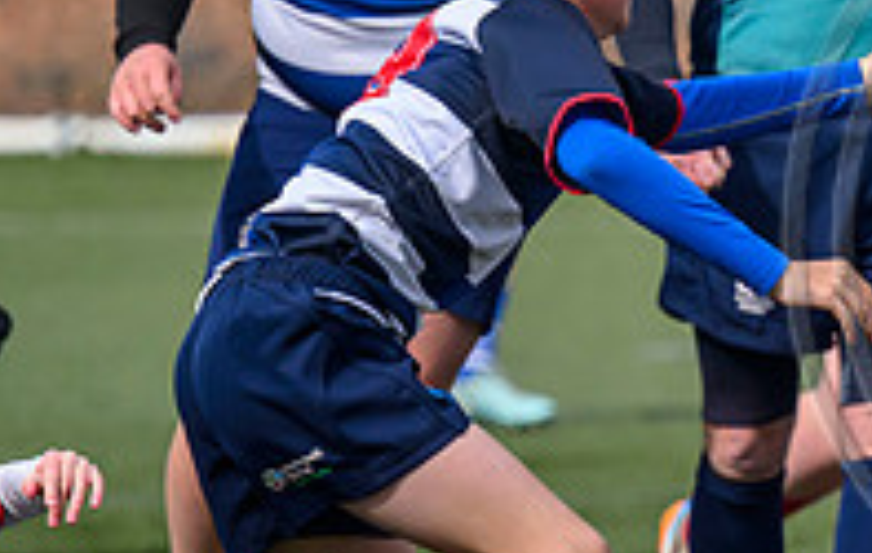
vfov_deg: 1.9
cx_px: 1289
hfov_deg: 2.9
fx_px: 17041
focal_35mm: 714
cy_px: 164
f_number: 4
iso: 1000
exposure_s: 1/5000
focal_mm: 230
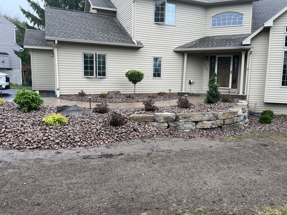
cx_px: 144
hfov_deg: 67.3
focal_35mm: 26
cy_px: 108
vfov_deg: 53.1
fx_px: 216
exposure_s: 1/368
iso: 50
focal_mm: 5.1
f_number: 1.6
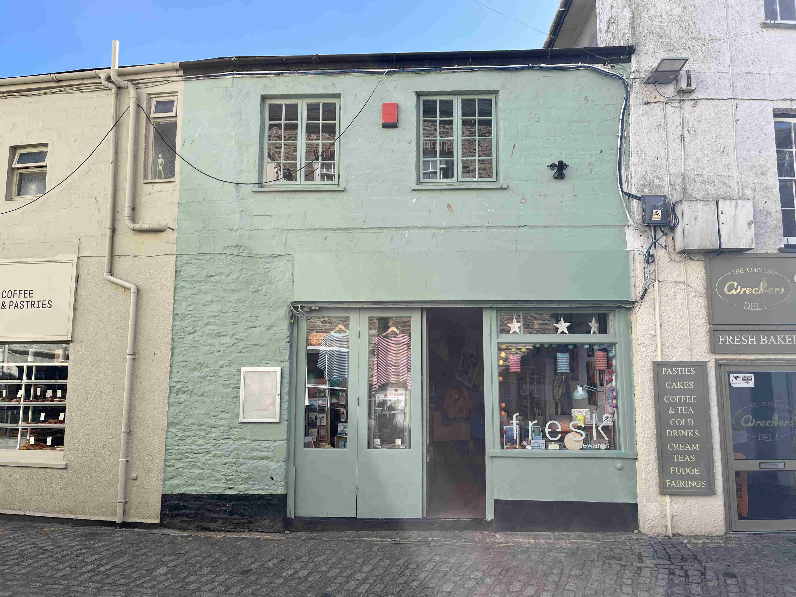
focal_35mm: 26
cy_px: 298
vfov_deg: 53.1
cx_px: 398
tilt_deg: +10.8
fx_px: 598
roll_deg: +0.1
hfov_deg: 67.3
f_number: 1.6
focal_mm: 5.1
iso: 50
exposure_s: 1/1355
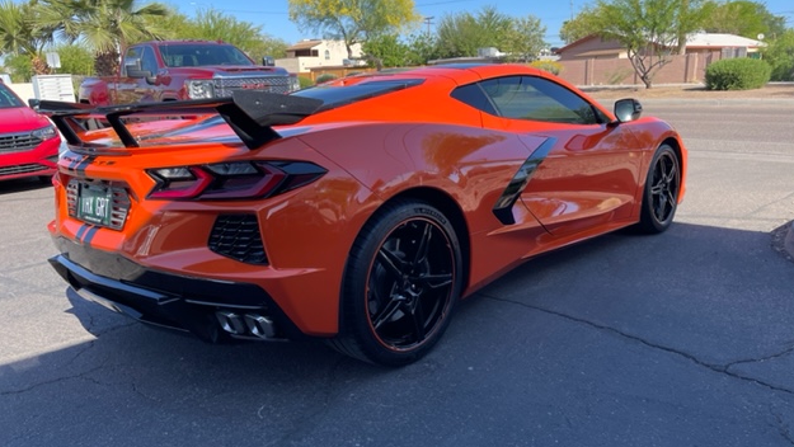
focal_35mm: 29
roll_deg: +1.7
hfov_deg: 66.0
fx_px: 611
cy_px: 231
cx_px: 405
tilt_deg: -15.1
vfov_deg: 40.2
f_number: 1.6
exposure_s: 1/1294
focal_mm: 5.1
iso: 32
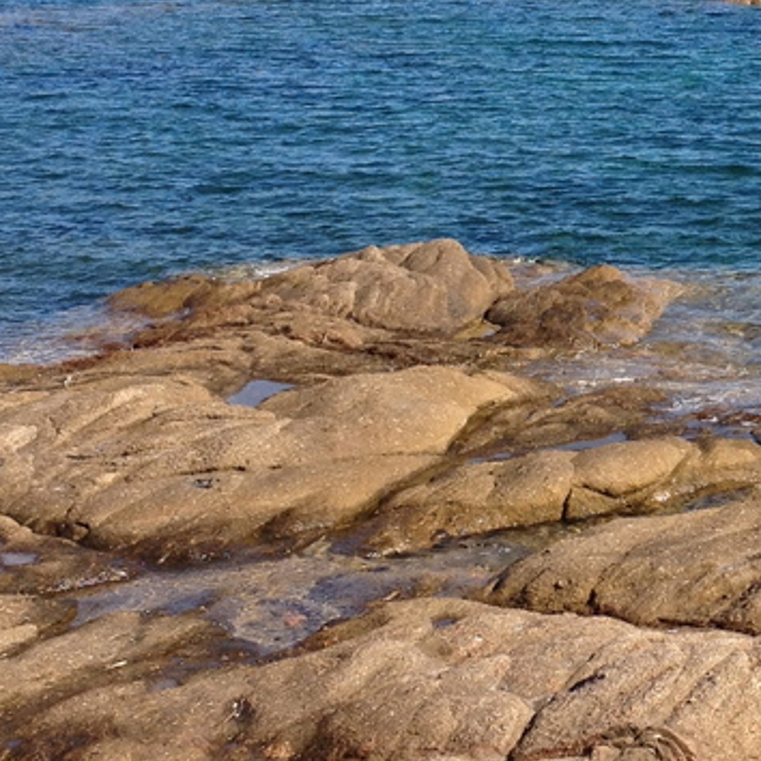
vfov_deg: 16.6
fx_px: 2612
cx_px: 727
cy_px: 303
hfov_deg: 16.3
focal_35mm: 105
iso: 64
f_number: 2.4
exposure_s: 1/1227
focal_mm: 4.28
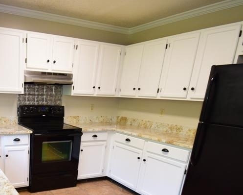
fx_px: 209
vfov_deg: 46.4
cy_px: 166
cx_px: 35
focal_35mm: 29
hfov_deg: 54.5
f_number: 5.6
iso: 1250
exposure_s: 1/60
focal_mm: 10
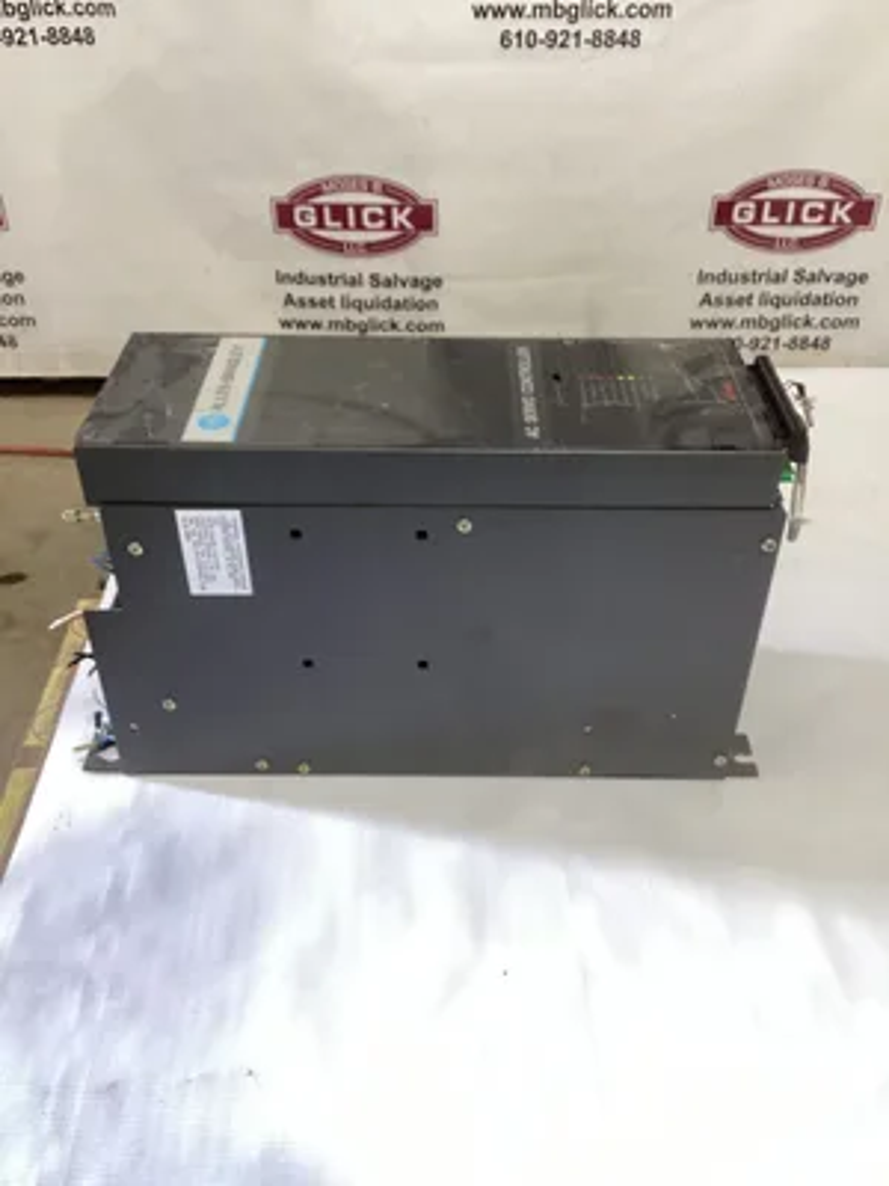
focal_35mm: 31
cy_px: 593
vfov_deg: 58.4
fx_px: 1062
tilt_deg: -37.0
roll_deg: +2.2
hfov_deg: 45.4
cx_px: 444
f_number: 2.4
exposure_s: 1/50
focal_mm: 3.3
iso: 250
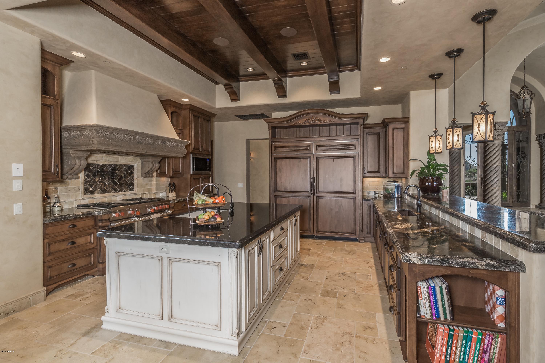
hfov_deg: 96.7
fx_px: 242
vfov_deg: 73.7
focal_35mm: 16
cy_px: 182
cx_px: 272
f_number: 8
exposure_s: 1.5
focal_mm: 16
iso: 1000
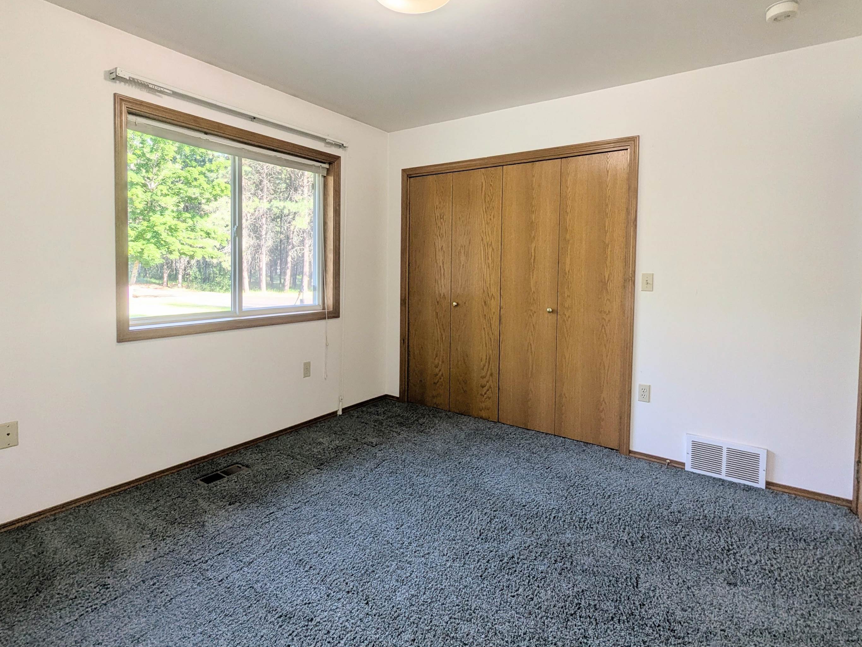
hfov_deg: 87.8
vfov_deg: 71.3
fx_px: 448
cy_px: 287
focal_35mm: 18
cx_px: 424
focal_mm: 2.35
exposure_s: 1/120
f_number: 2.2
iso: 70
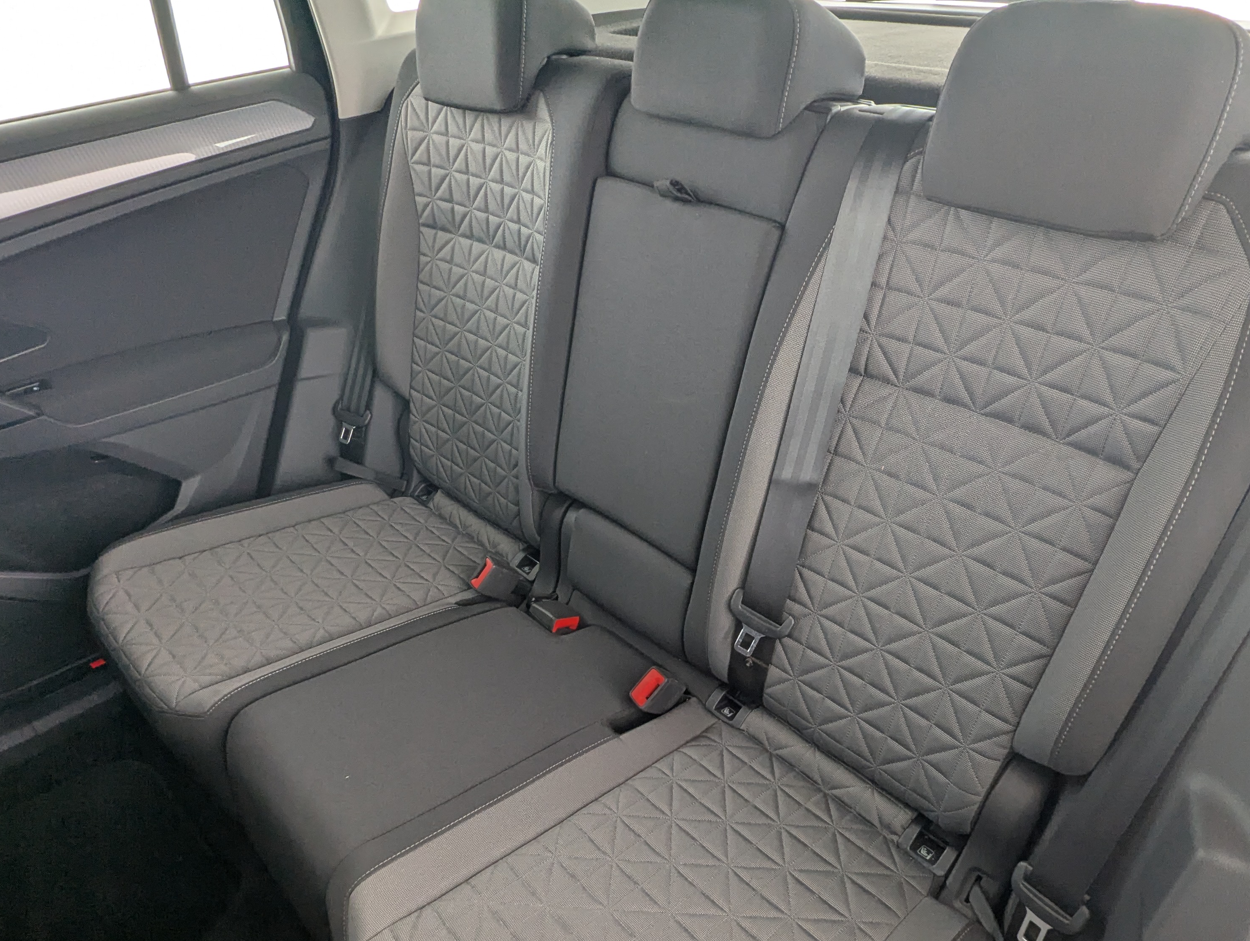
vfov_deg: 59.8
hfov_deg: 75.9
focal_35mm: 22
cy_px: 627
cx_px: 714
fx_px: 796
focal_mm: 2.35
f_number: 2.2
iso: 136
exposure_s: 1/36.7
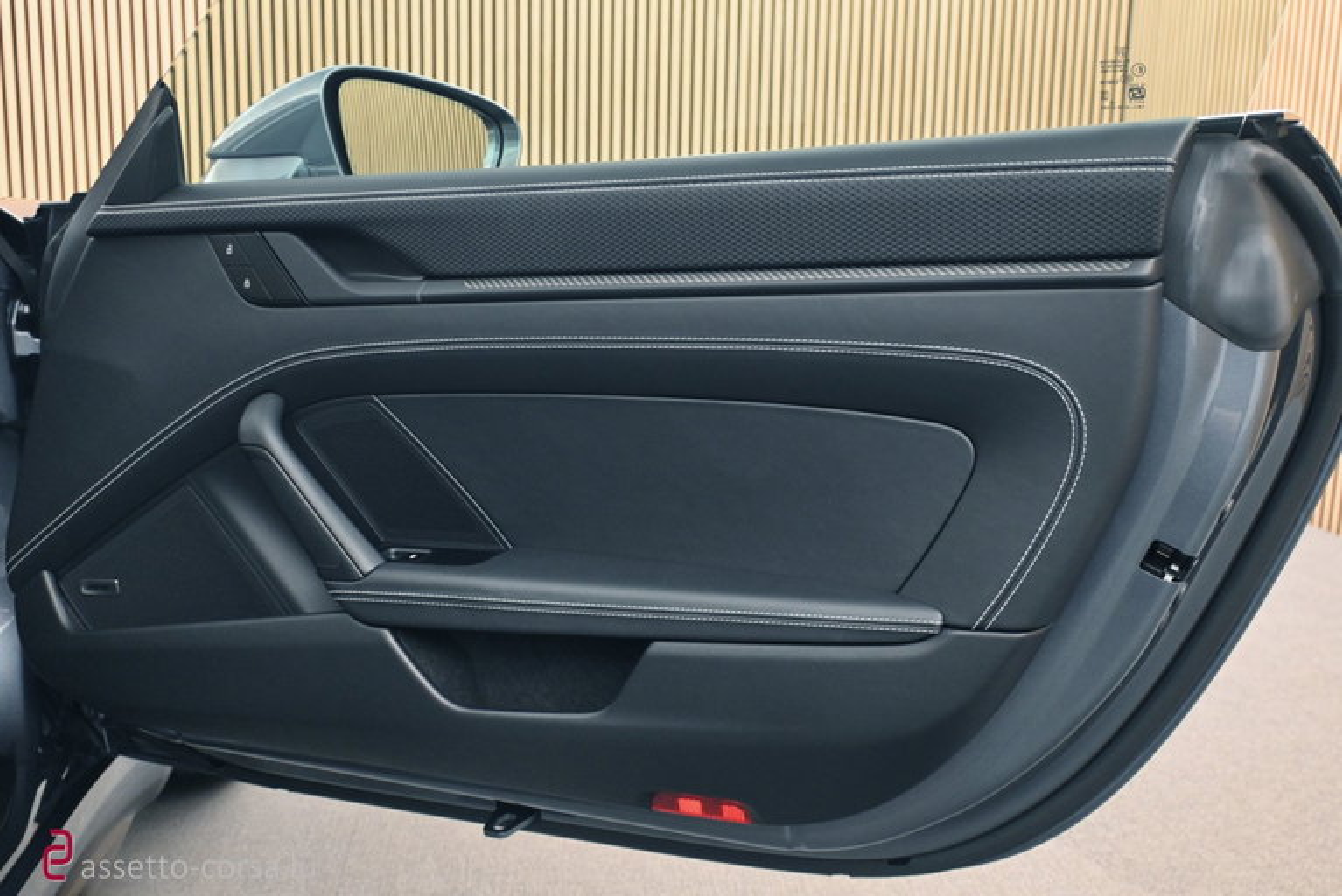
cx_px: 671
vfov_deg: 38.4
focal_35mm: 34
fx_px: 1286
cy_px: 448
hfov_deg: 55.1
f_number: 4.2
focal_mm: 23
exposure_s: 1/40
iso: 1800
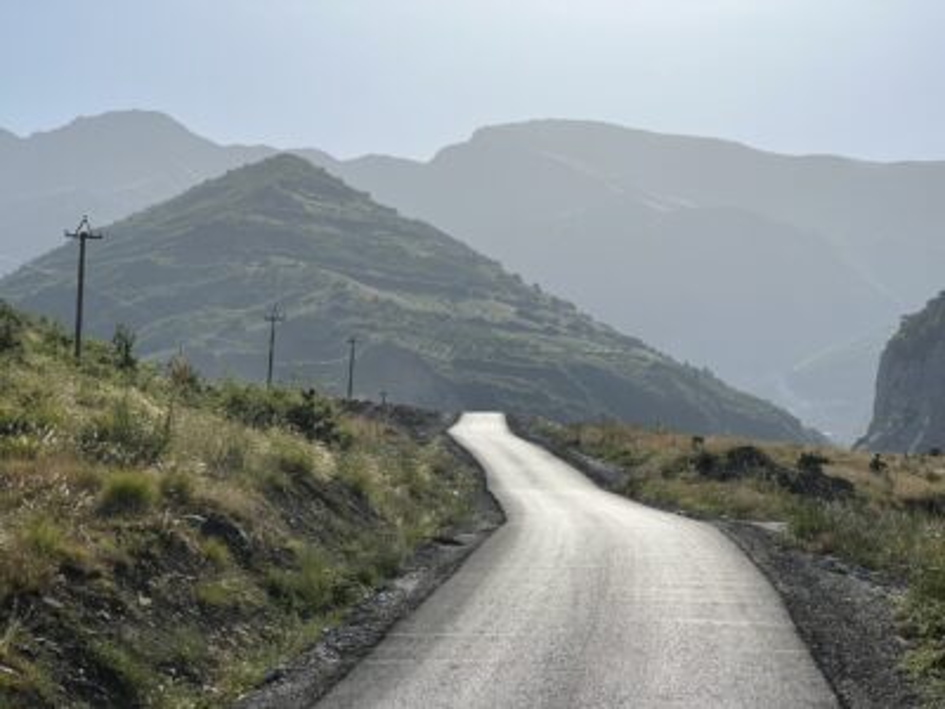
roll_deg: -0.5
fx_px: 2102
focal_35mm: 77
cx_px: 472
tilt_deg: +8.5
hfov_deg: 25.3
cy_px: 354
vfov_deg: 19.1
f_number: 2.8
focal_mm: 9
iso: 32
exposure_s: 1/1783
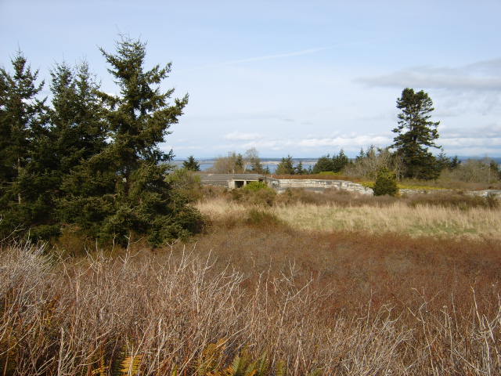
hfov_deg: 52.6
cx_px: 250
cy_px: 188
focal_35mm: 35
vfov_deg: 40.7
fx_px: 507
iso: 50
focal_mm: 5.8
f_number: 5.8
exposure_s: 1/350
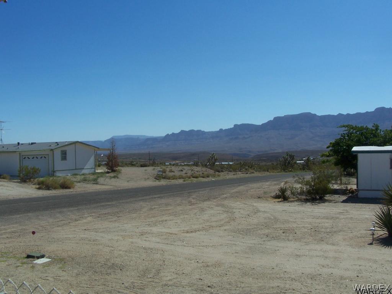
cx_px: 196
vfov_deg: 40.7
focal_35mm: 35
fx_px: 396
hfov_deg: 52.6
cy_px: 147
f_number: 5.6
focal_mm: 6
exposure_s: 1/750
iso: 80
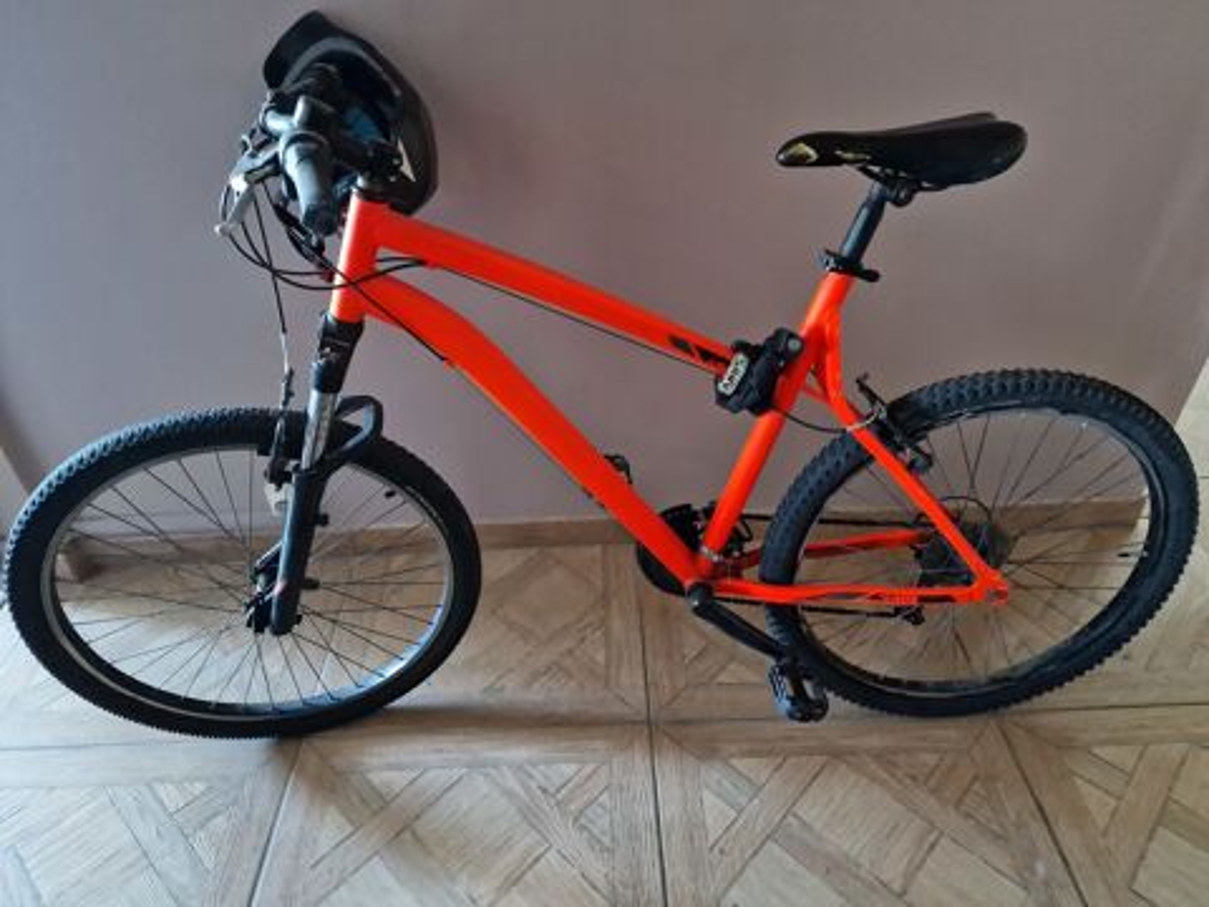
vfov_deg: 58.9
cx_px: 604
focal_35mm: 23
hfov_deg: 73.9
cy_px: 454
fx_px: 803
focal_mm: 6.4
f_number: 1.8
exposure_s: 1/25
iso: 640
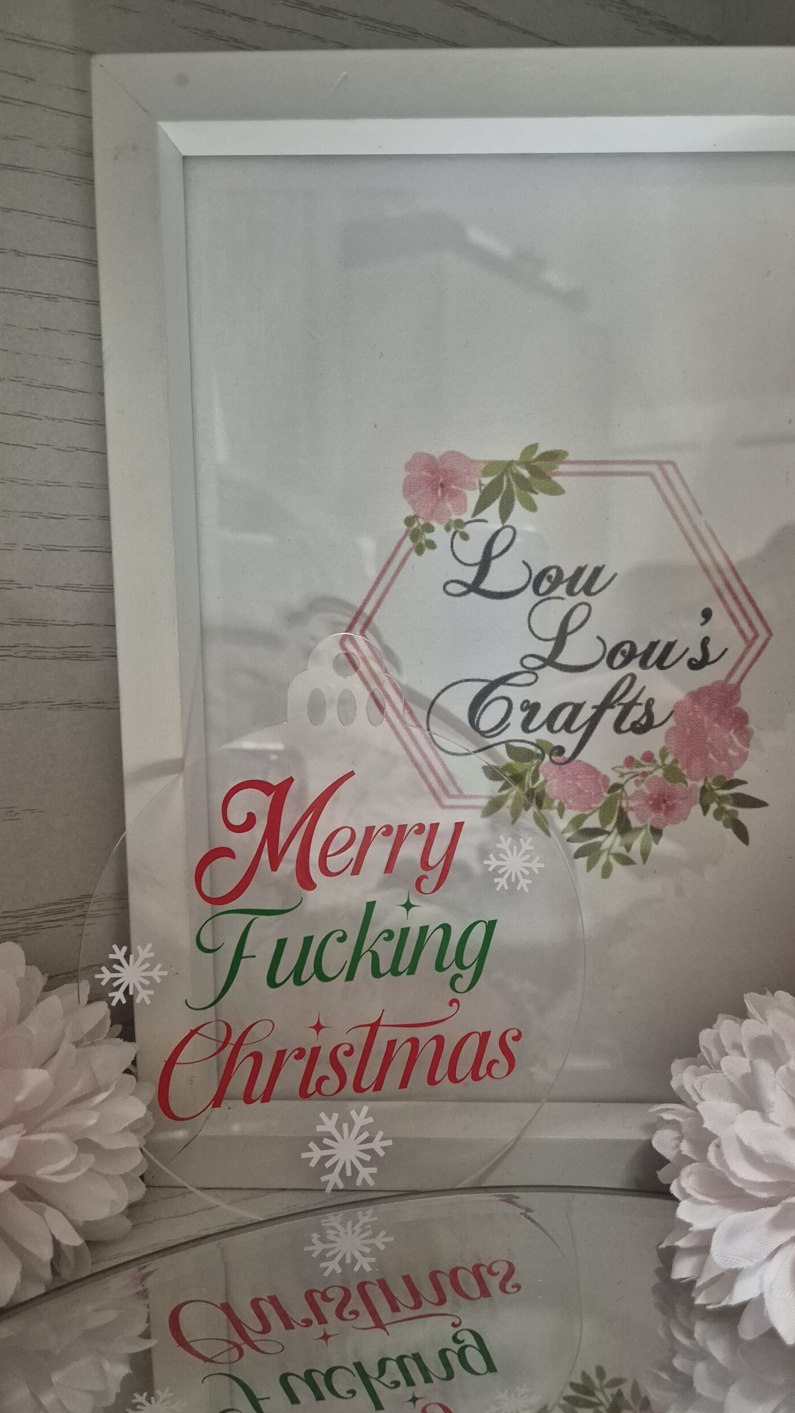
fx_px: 974
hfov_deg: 43.9
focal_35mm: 26
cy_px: 730
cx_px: 511
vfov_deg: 71.9
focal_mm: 5.4
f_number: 1.8
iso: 1250
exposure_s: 1/100
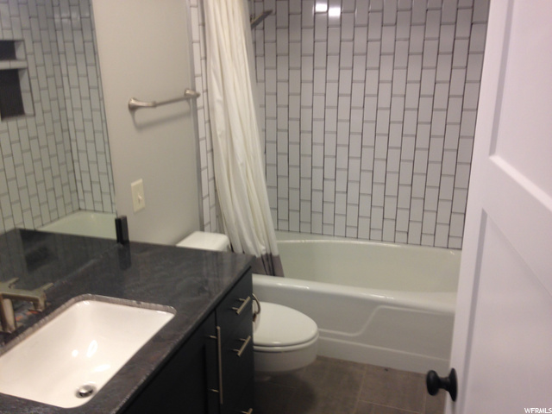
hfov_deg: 55.4
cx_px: 276
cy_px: 207
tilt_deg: -18.3
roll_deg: +0.5
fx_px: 526
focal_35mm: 33
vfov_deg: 42.9
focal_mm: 4.12
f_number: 2.4
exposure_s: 1/20
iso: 50
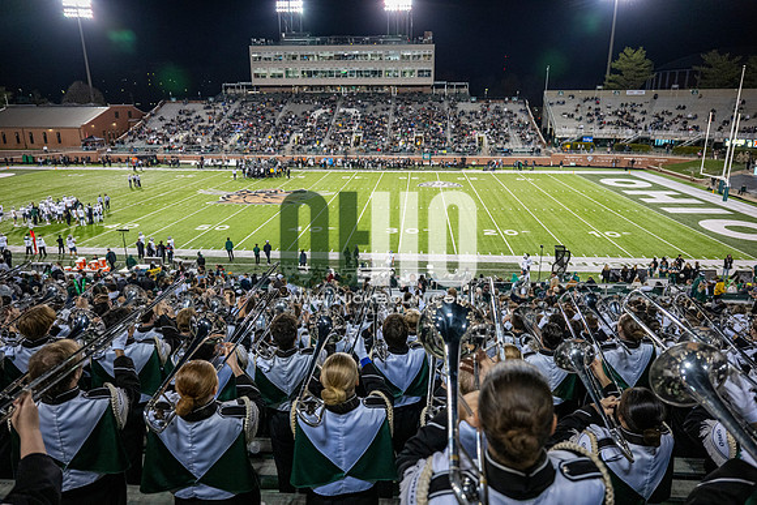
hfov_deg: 73.7
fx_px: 505
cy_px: 252
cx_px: 378
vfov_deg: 53.2
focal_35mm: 24
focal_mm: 24
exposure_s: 1/500
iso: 2000
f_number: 3.2
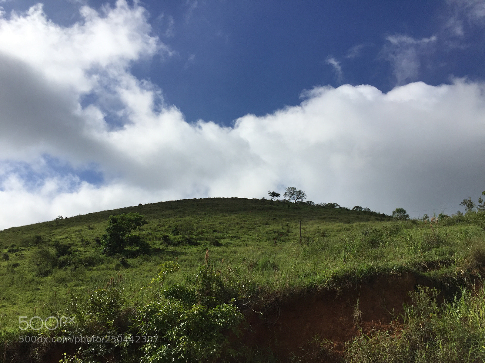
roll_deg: -6.8
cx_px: 242
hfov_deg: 61.7
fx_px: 406
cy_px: 182
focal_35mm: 29
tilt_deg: +26.2
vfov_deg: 48.2
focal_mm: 4.15
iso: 32
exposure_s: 1/5650
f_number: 2.2
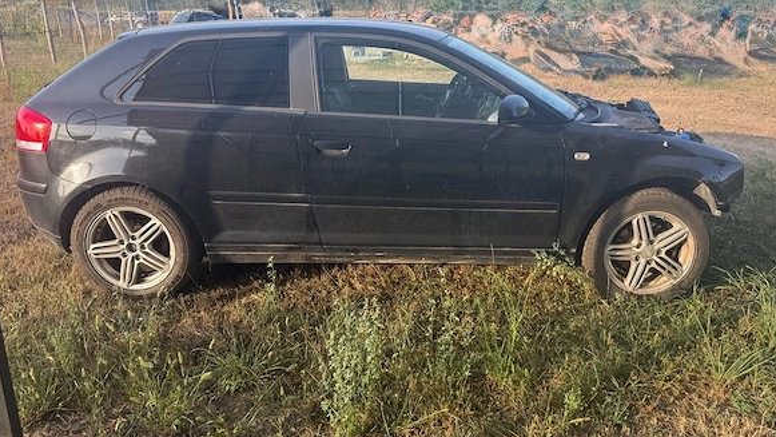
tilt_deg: -17.1
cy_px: 183
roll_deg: -1.5
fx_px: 556
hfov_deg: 69.9
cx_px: 389
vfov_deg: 42.8
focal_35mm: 27
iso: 80
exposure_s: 1/539
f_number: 1.78
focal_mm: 6.76
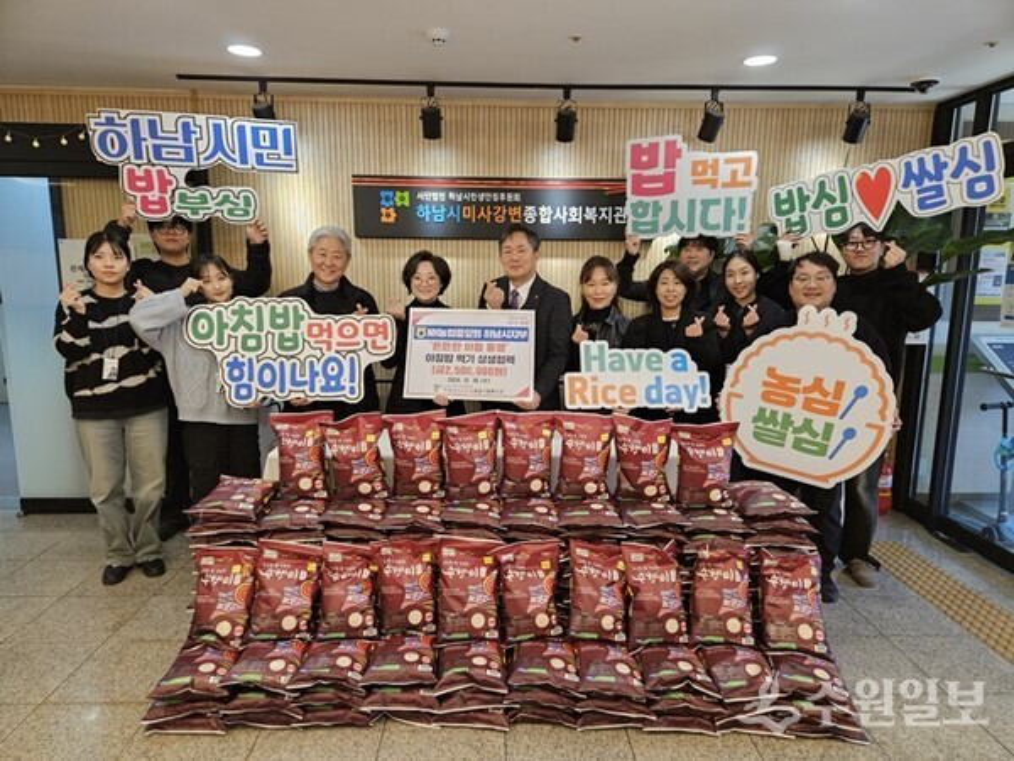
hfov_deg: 73.9
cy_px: 380
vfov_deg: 58.9
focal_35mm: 23
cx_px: 507
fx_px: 674
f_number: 1.8
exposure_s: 1/120
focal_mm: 5.4
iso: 100
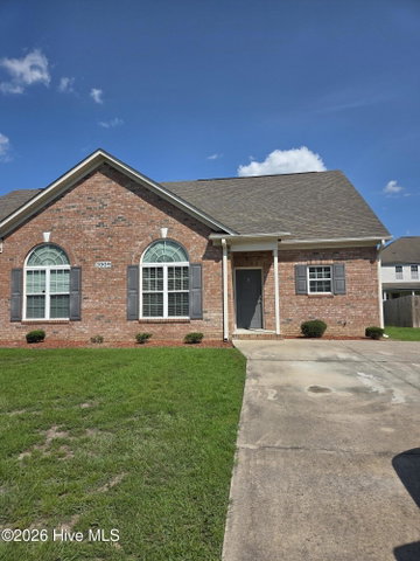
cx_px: 210
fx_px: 372
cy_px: 280
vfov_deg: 73.9
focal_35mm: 23
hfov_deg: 58.9
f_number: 1.8
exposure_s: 1/7891
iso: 80
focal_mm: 5.4
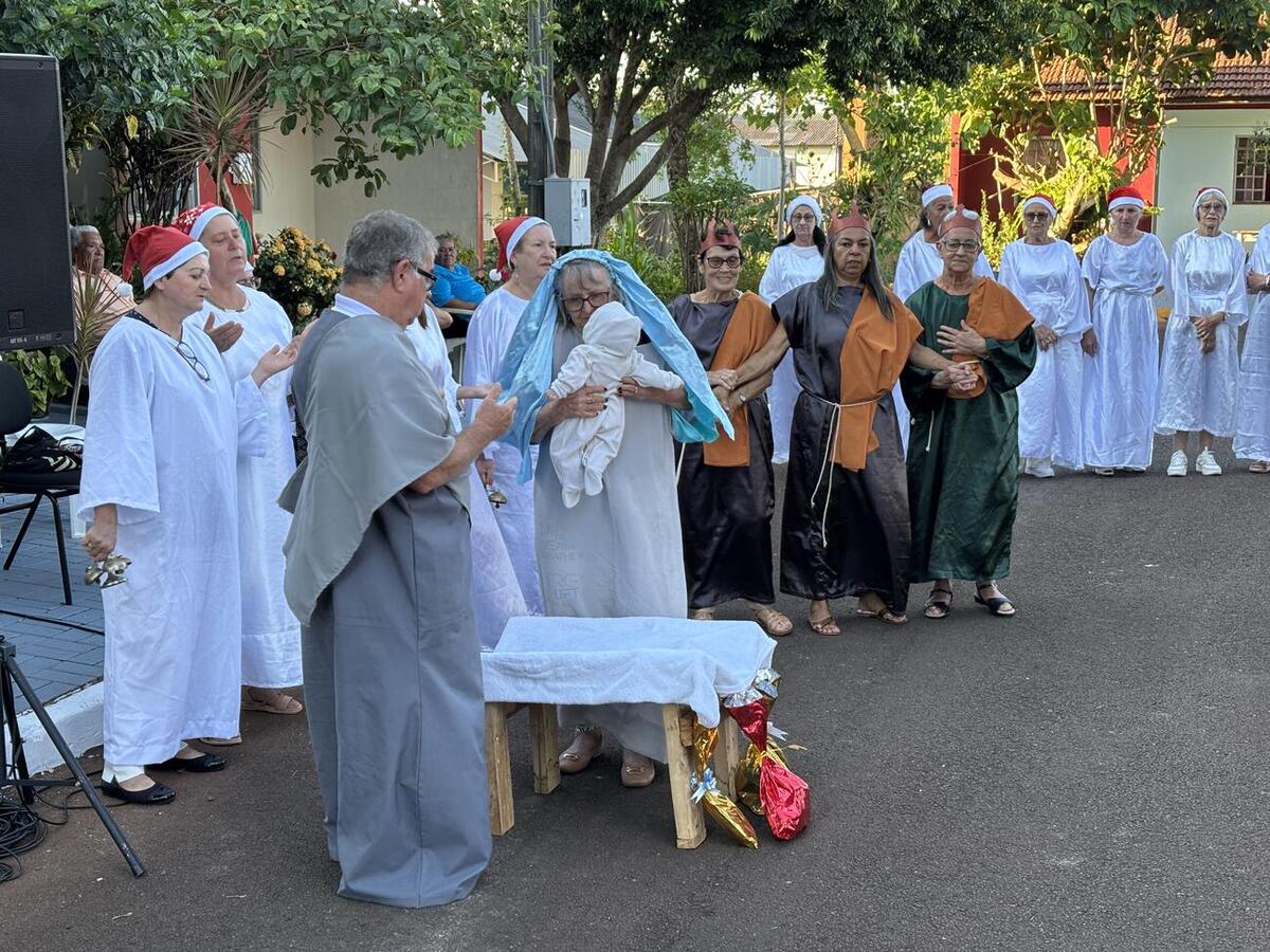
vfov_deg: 28.0
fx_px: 1908
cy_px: 476
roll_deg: +0.4
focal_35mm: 52
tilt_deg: -9.3
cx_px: 635
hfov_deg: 36.8
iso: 32
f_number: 1.6
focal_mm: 5.96
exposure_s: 1/121
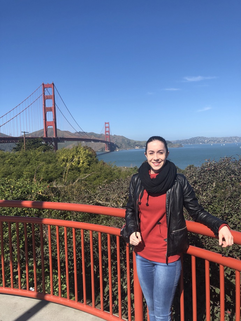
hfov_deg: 49.8
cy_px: 160
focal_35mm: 28
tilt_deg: -4.0
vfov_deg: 63.4
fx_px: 260
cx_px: 120
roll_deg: +2.1
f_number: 1.8
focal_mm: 3.99
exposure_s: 1/2208
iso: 20
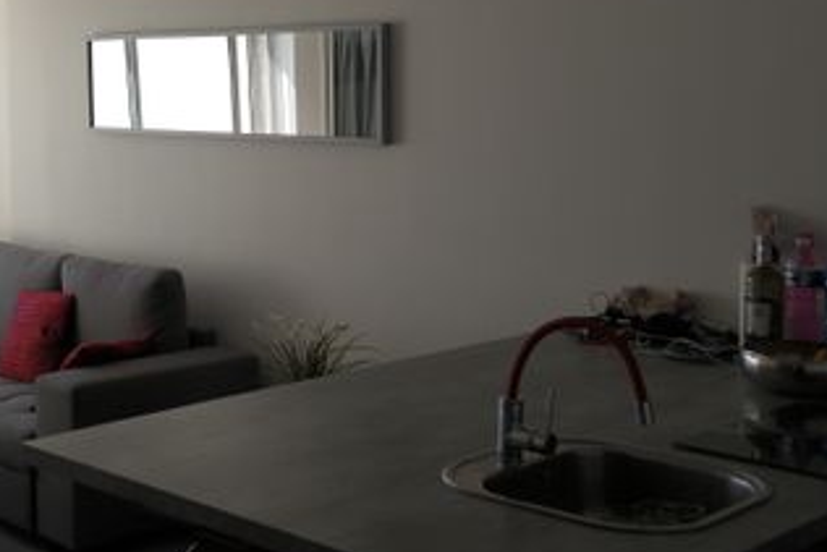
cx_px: 133
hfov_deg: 33.7
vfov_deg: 23.6
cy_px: 152
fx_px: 1310
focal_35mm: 57
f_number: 5
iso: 100
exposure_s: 1/180
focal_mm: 20
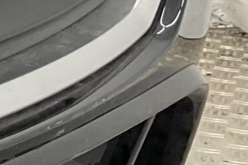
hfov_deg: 8.3
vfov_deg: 6.7
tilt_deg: -14.3
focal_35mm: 205
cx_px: -530
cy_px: 2
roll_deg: -0.8
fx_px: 1412
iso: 32
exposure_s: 1/100
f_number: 1.8
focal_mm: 3
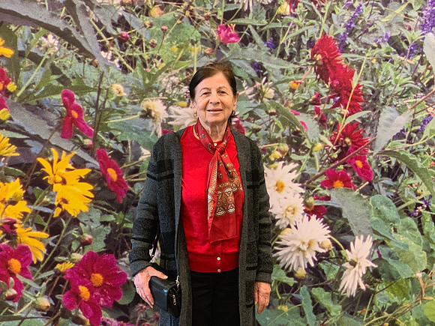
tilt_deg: -5.7
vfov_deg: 28.0
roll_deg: +1.7
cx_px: 218
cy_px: 163
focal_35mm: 52
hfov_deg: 36.8
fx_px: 653
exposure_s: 1/40
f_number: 2.4
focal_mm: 6
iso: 320
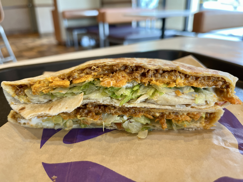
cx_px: 122
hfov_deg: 67.3
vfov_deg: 53.1
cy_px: 91
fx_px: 183
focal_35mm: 26
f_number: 1.6
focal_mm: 5.1
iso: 125
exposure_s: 1/118
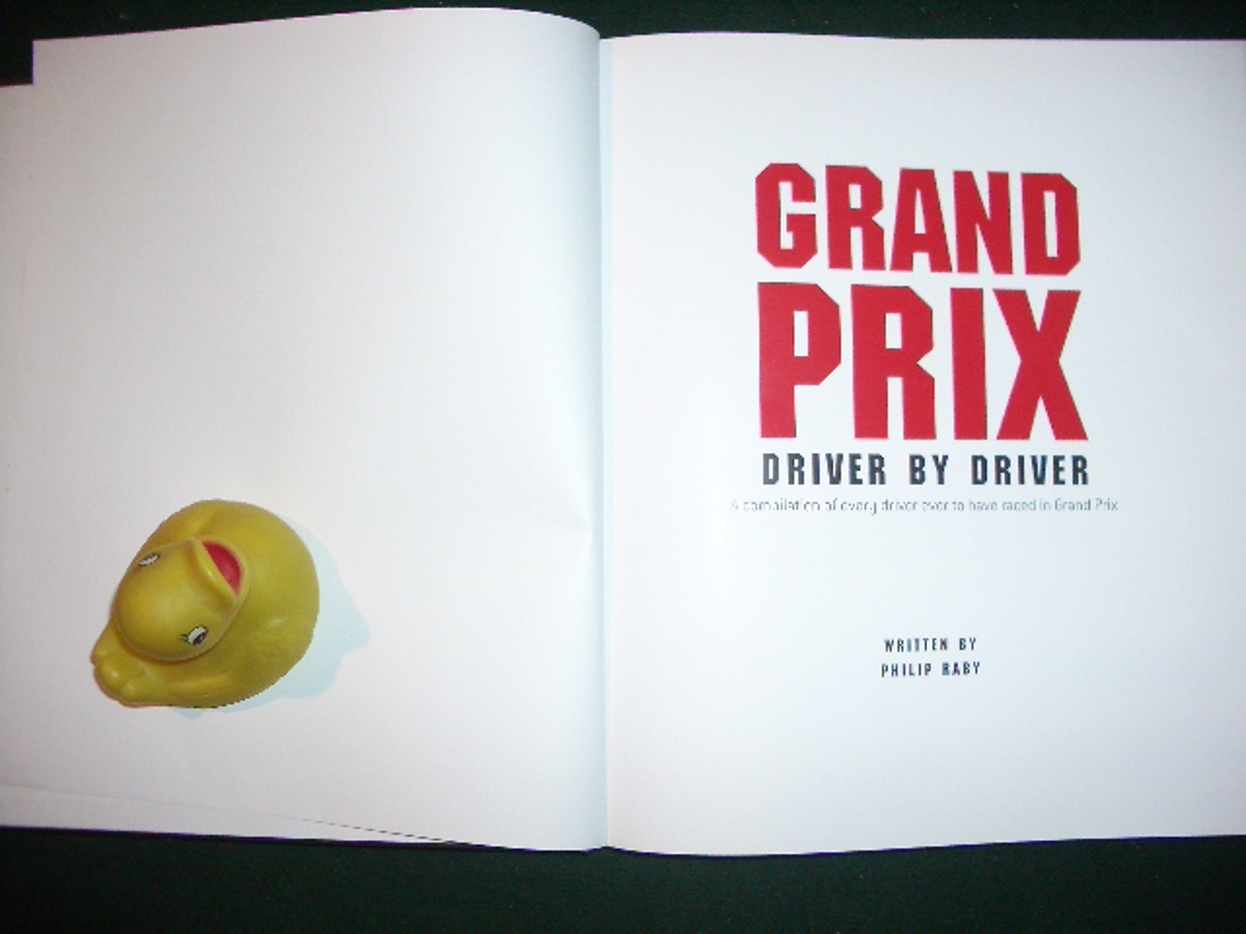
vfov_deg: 40.7
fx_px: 1260
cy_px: 467
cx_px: 623
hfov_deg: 52.6
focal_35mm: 35
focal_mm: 5.8
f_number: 2.6
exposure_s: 1/60
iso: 200
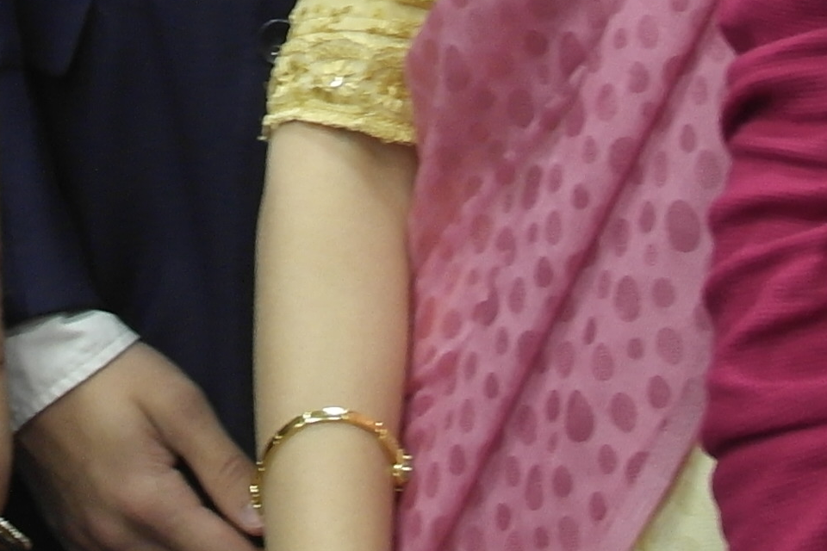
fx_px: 3928
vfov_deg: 7.3
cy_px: -936
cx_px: -156
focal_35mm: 171
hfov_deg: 11.8
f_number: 3.5
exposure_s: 1/40
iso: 400
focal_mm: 20
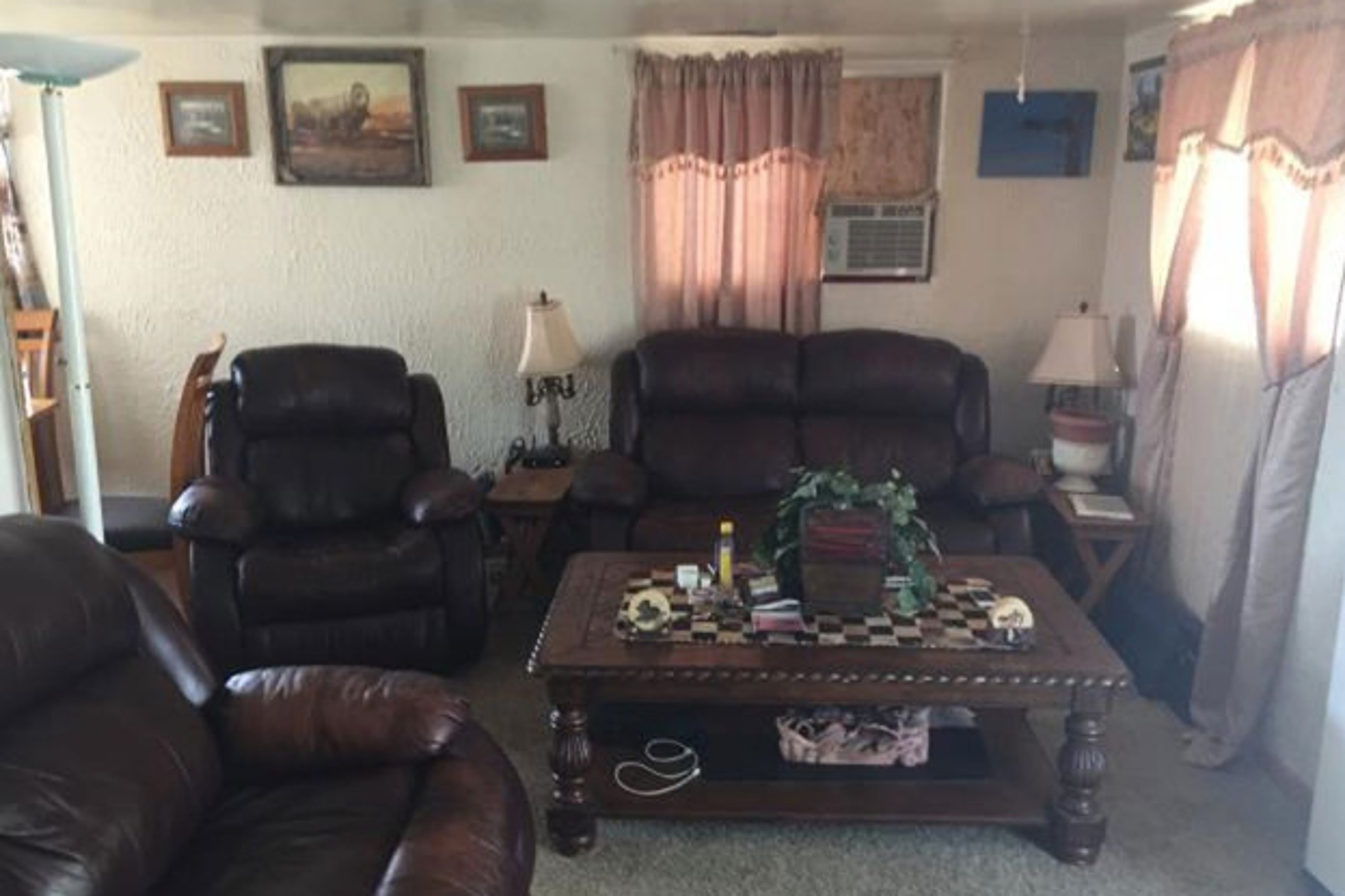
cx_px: 674
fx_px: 1158
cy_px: 492
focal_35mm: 31
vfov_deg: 42.3
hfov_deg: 60.3
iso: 125
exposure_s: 1/30
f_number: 2.2
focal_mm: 4.15
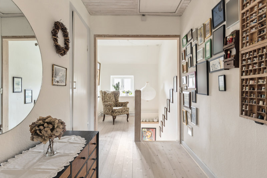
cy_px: 89
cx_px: 134
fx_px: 161
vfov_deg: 57.8
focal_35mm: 22
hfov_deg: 79.2
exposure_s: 25
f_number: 8
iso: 200
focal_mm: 14.5
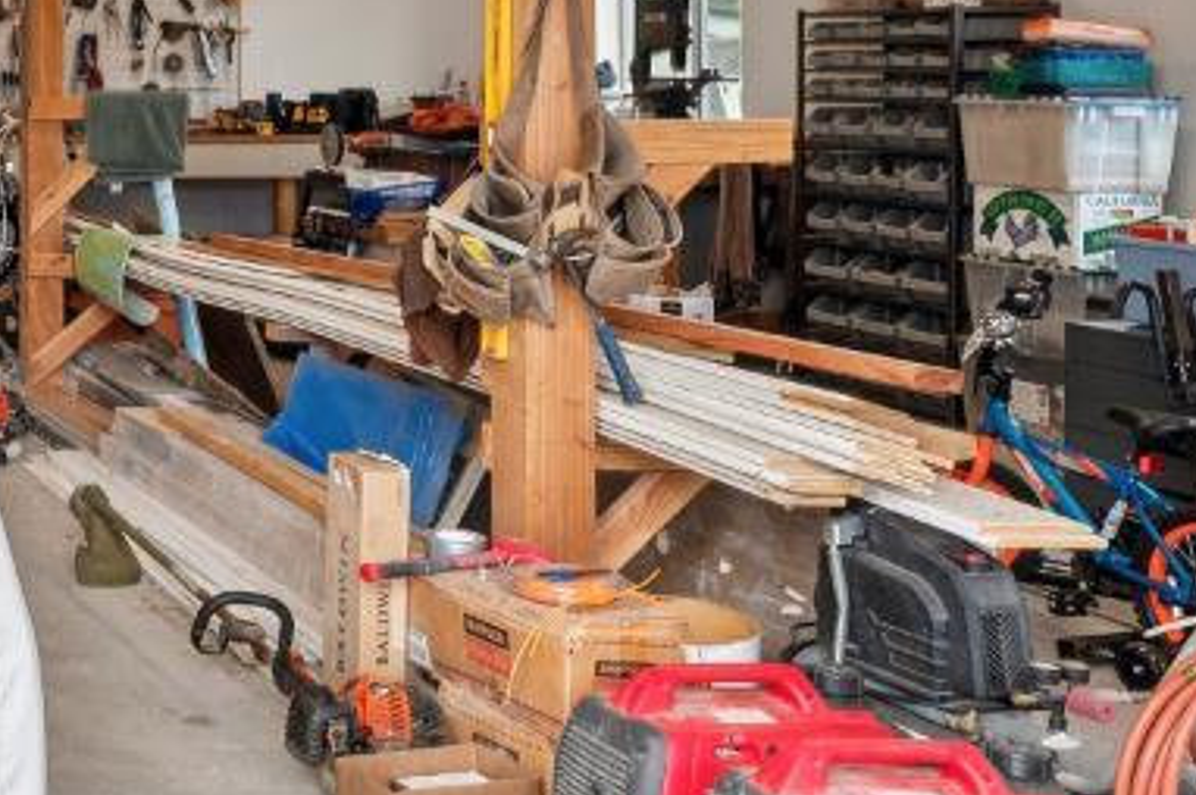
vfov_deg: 23.9
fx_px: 1826
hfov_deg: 28.3
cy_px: 91
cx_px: -445
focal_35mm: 55
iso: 200
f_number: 8
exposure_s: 1/25
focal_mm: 14
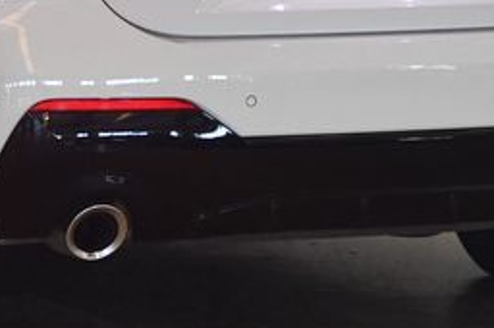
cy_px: -90
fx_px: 5276
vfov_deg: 3.6
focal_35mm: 385
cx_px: 6
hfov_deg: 5.3
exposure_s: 1/250
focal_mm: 82
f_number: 4.2
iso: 3200
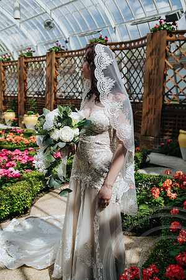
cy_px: 140
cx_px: 93
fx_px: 272
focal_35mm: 35
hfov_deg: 37.8
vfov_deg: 54.5
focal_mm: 35
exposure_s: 1/1250
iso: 100
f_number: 3.5
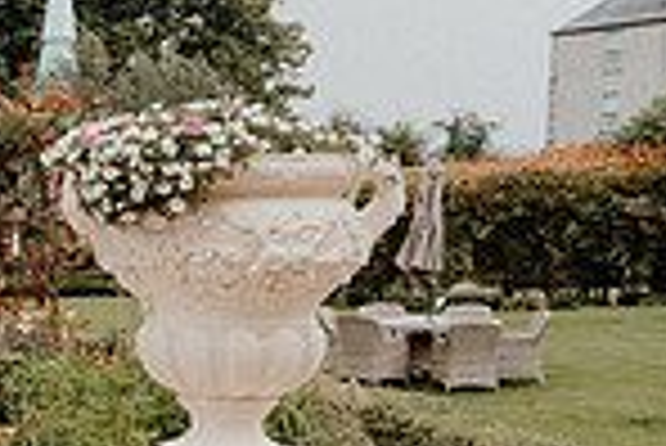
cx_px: -594
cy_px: 322
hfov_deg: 16.7
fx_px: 1796
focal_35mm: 97
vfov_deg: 14.1
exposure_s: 1/160
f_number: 5
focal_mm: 24
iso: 125
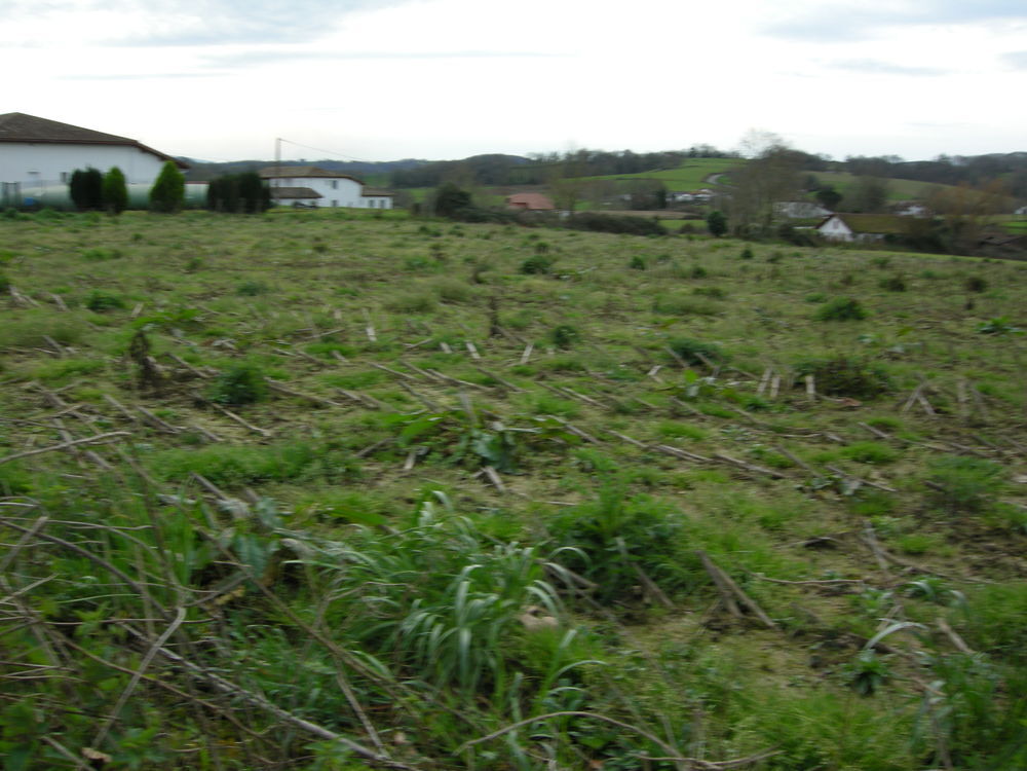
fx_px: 1068
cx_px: 514
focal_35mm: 36
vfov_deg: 39.7
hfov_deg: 51.4
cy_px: 386
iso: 64
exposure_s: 1/148
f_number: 5.4
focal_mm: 7.5
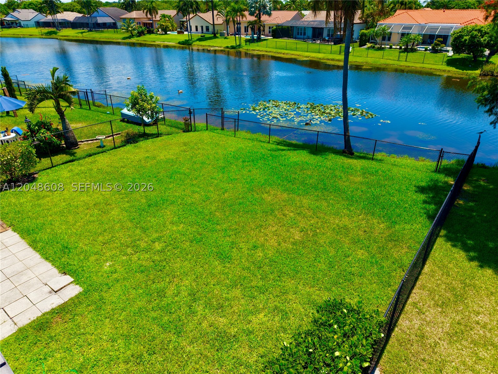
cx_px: 249
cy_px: 187
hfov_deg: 71.6
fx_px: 345
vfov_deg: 56.8
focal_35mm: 24
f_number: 1.8
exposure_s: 1/4000
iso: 150
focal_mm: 8.67
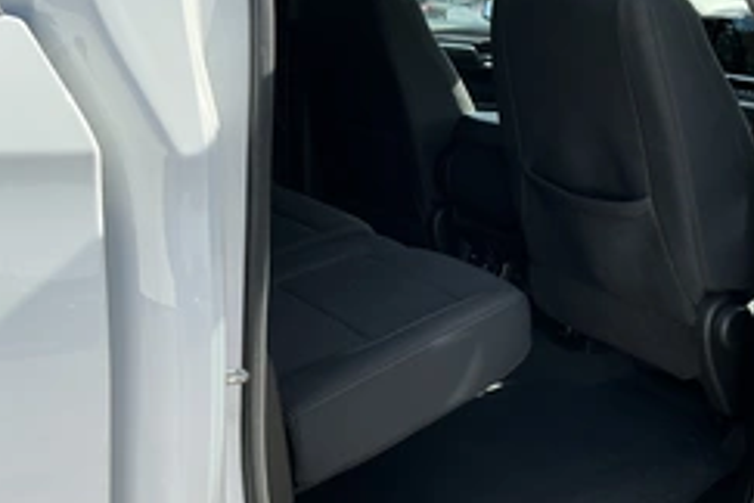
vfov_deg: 28.0
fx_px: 1005
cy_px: 211
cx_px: 521
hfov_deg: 40.4
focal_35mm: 48
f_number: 1.8
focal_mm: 3
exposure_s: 1/574
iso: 25
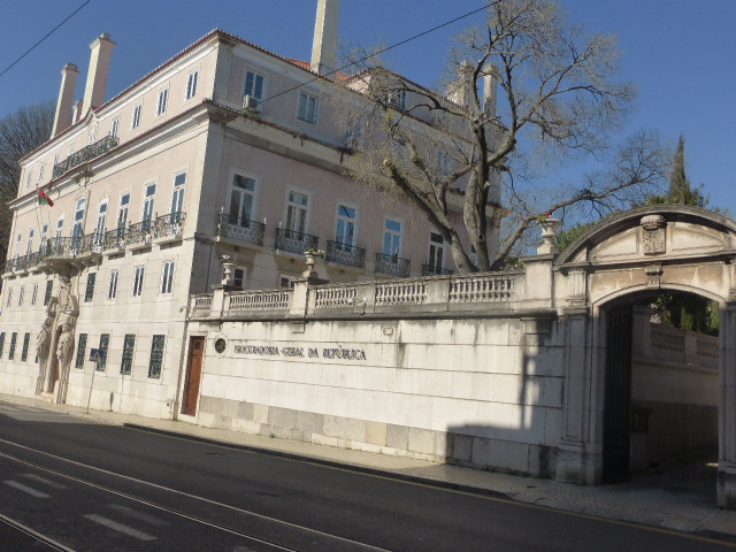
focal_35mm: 31
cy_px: 276
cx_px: 368
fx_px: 659
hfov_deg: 58.4
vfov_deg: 45.4
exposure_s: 1/2000
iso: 160
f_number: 3.6
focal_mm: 5.4
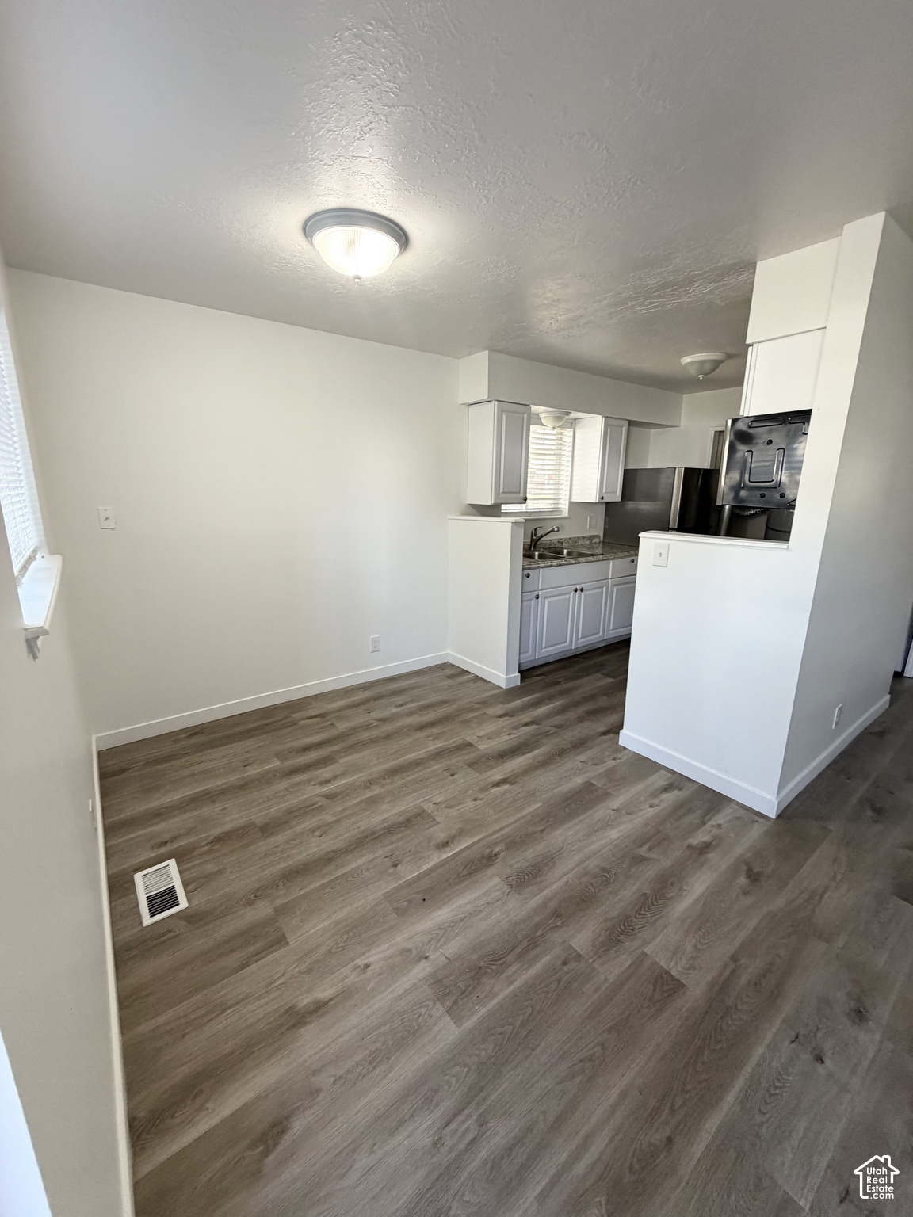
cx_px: 456
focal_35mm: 14
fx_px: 492
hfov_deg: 85.7
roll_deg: -0.6
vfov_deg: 102.1
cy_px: 608
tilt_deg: -13.4
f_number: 2.2
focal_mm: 2.22
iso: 320
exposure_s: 1/120
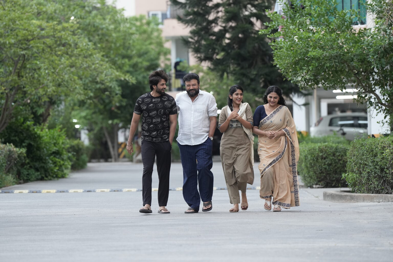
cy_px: 131
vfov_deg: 6.9
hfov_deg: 10.3
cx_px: 196
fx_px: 2183
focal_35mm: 200
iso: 1600
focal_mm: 200
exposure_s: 1/160
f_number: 4
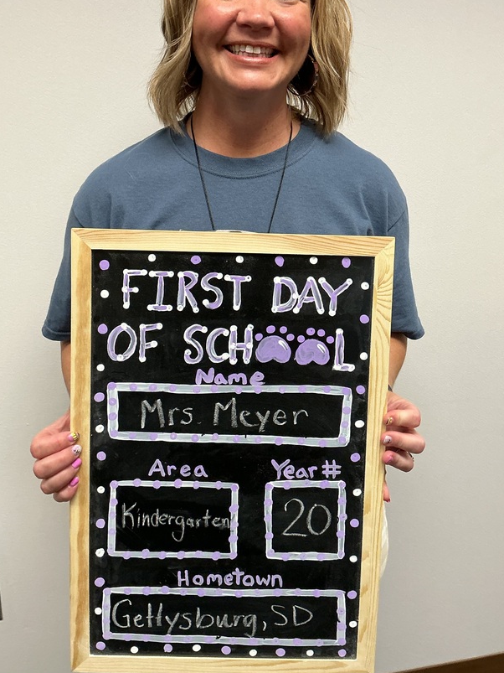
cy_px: 272
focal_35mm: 37
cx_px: 258
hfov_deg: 38.7
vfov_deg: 49.9
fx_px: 718
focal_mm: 3
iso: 80
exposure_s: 1/60
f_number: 1.8
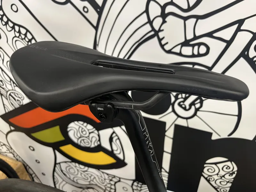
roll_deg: +2.6
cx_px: 128
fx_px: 192
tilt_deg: -34.4
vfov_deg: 53.1
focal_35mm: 26
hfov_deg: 67.3
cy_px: 96
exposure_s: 1/50
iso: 125
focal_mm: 5.1
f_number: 1.6
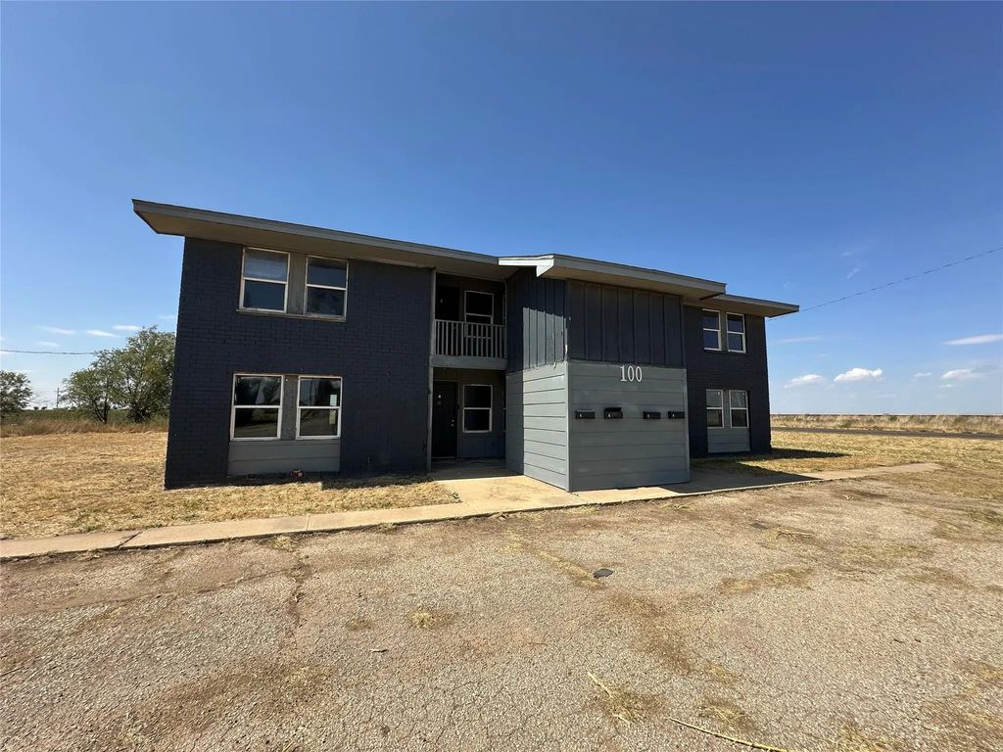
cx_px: 502
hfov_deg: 102.1
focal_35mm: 14
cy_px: 376
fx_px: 406
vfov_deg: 85.7
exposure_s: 1/1350
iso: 40
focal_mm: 2.22
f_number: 2.2
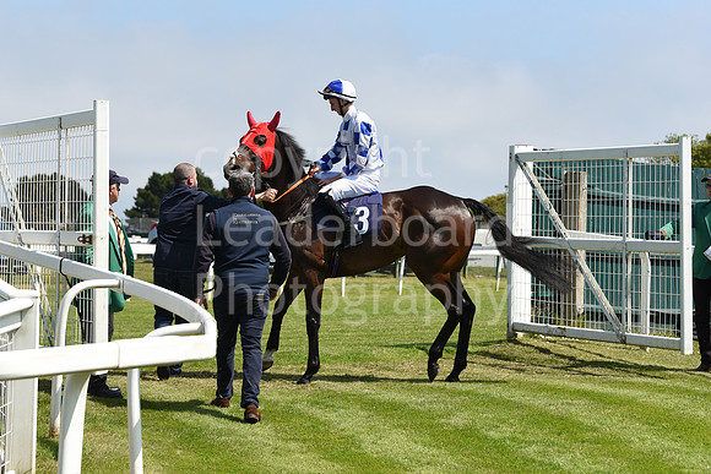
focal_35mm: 92
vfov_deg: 14.9
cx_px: 356
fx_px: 1817
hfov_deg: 22.1
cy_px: 237
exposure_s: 1/1600
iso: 320
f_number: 5.6
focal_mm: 92
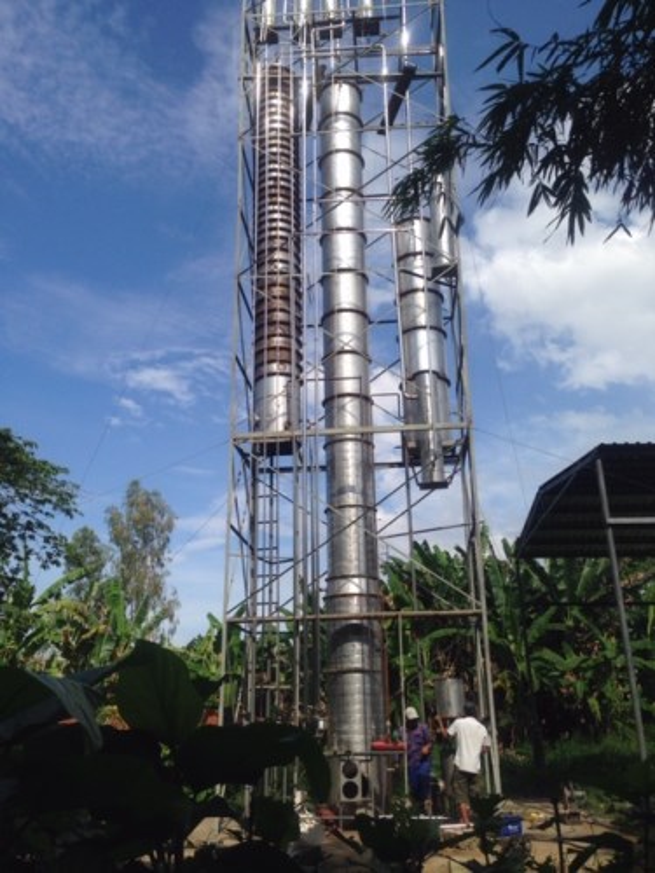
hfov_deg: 42.9
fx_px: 833
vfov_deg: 55.4
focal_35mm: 33
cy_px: 436
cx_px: 328
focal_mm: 4.12
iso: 50
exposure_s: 1/2169
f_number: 2.4
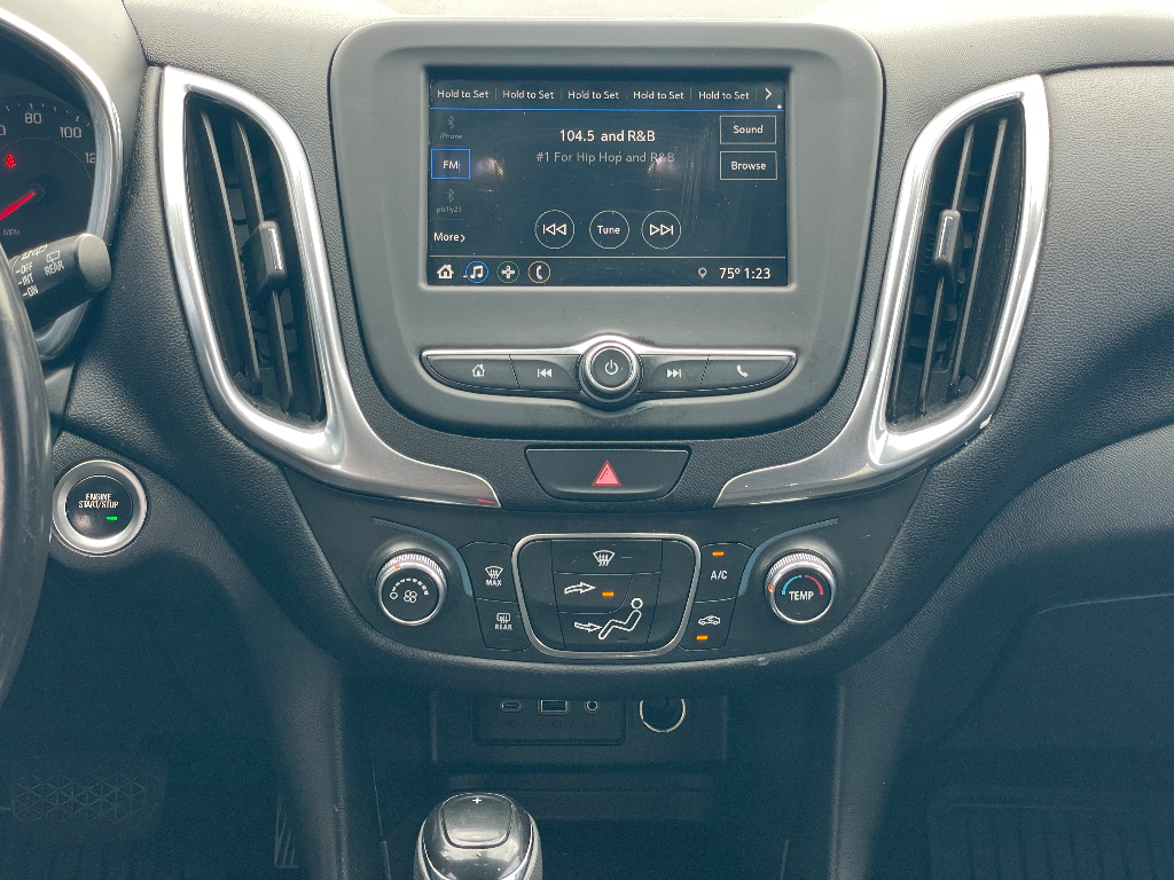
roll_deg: -2.7
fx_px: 1764
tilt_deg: -27.7
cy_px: 440
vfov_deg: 28.0
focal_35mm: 52
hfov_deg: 36.8
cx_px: 587
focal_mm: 6
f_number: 2
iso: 80
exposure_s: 1/99
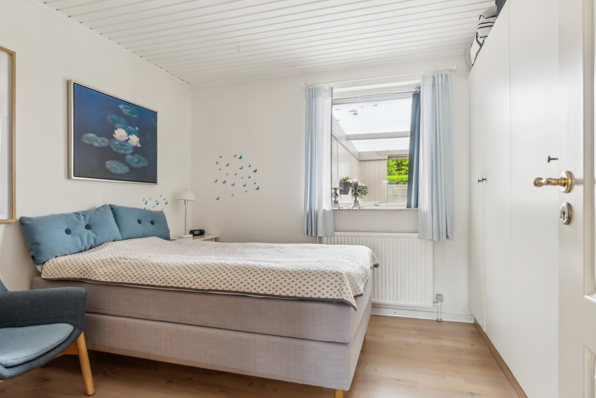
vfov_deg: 59.5
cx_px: 298
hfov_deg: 81.2
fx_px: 348
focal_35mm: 21
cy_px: 199
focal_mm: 14
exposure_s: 1/3.33
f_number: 8
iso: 200
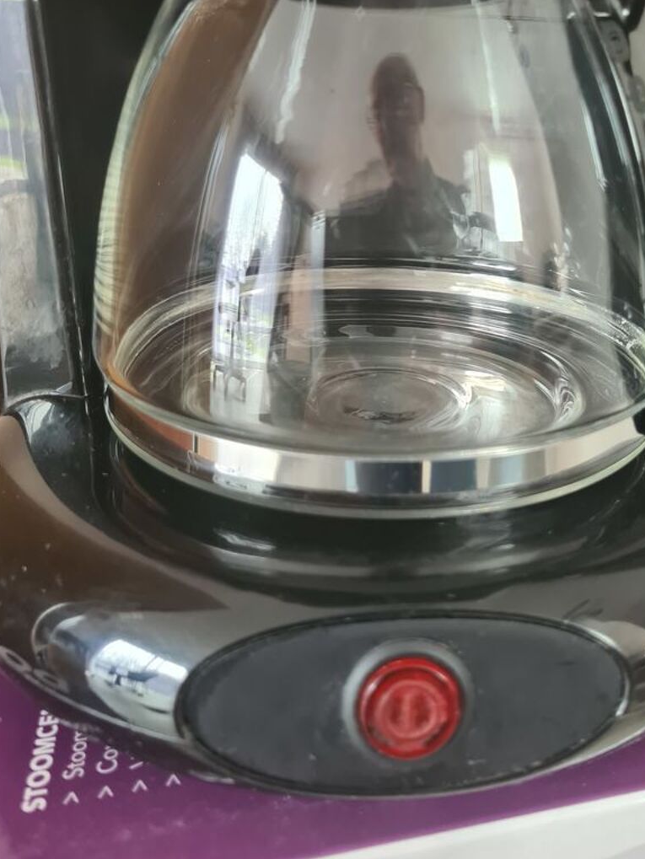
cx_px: 416
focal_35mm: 34
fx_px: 844
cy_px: 343
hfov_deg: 41.4
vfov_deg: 53.6
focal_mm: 5.4
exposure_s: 1/50
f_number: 1.8
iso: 250
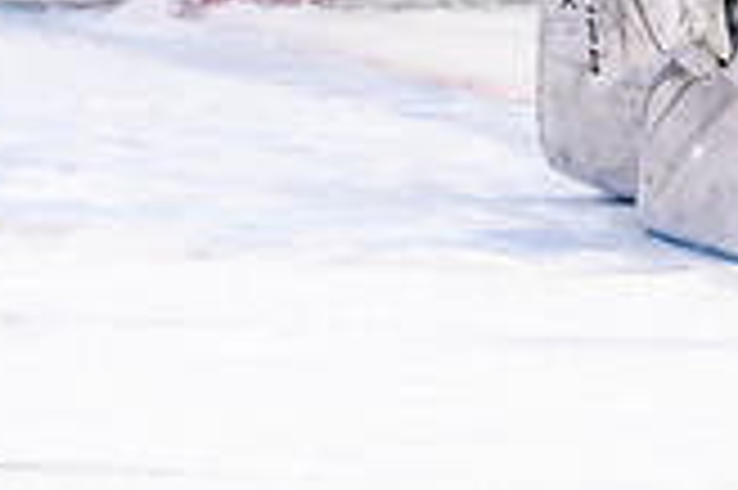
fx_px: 13946
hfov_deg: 3.0
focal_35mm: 681
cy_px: 157
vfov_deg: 2.0
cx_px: 837
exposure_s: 1/640
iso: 640
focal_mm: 88
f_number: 2.8
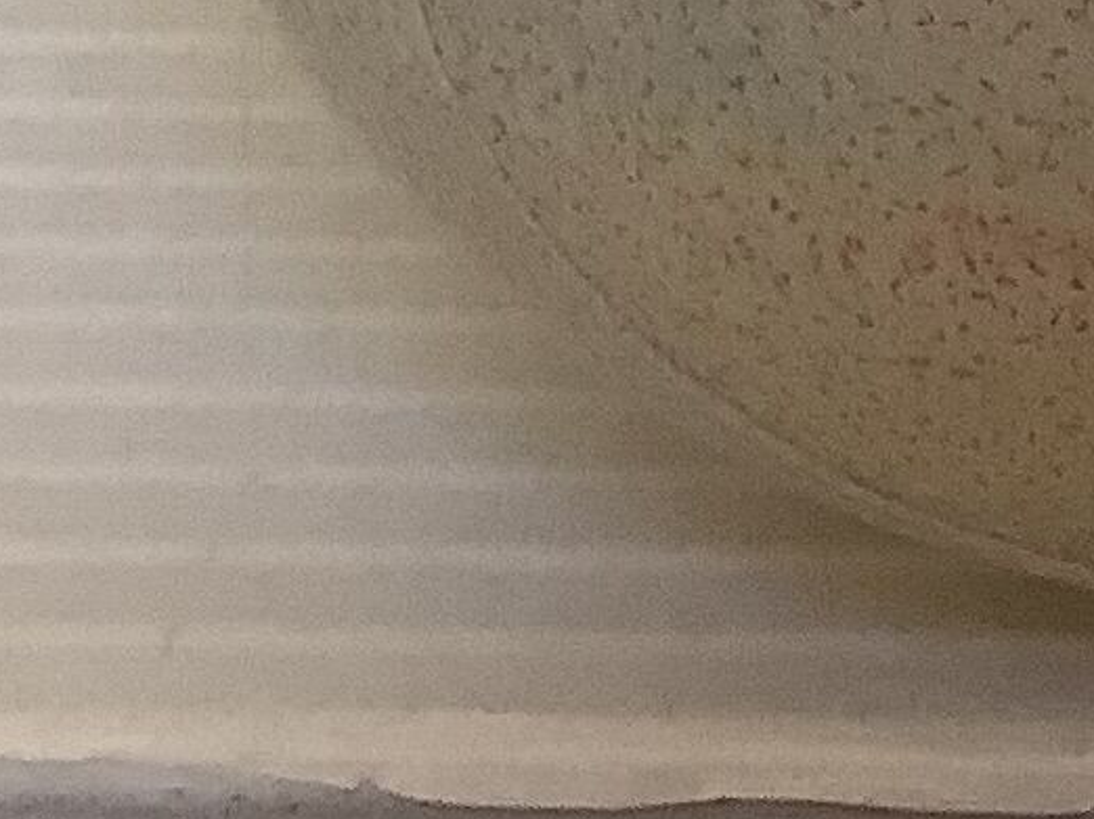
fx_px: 6128
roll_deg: +0.0
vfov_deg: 6.8
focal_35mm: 194
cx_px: 2536
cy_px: -1703
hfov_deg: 9.2
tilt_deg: -24.3
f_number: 2.4
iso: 50
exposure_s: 1/50
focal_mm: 3.3
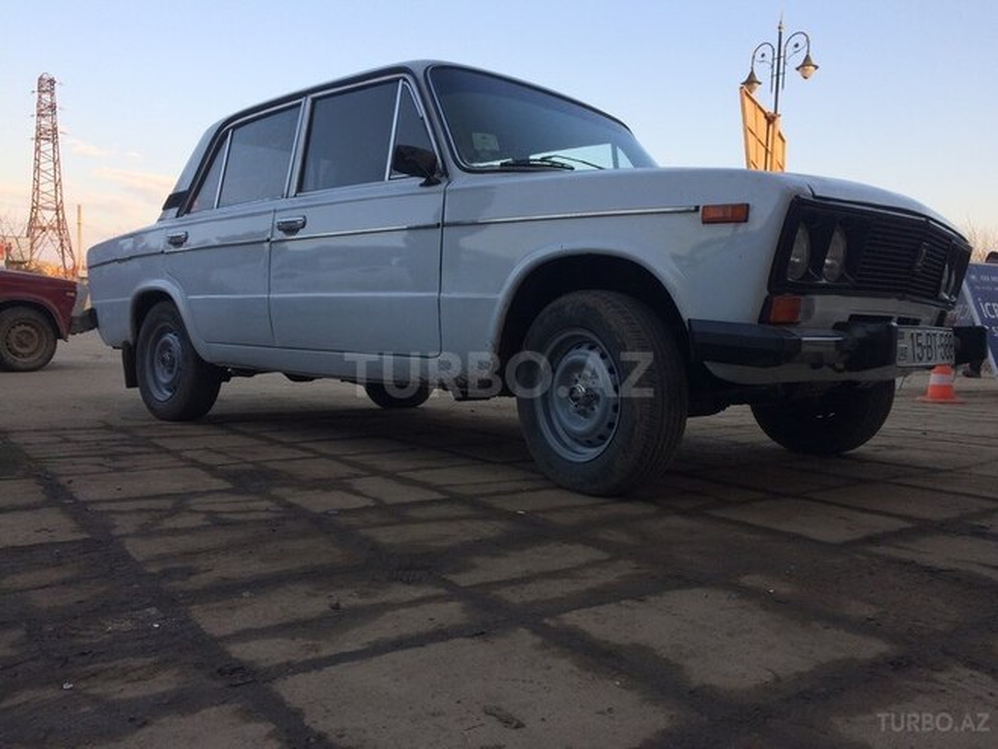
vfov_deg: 48.2
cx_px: 499
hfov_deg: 61.7
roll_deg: -1.7
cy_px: 374
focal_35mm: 29
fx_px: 836
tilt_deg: -2.1
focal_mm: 4.15
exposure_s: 1/331
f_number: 2.2
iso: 32
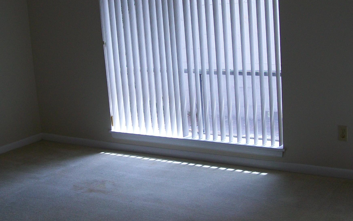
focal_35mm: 55
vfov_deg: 23.5
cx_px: 156
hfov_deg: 36.9
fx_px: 529
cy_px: 103
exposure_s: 1/200
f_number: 2.7
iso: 64
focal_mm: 6.1
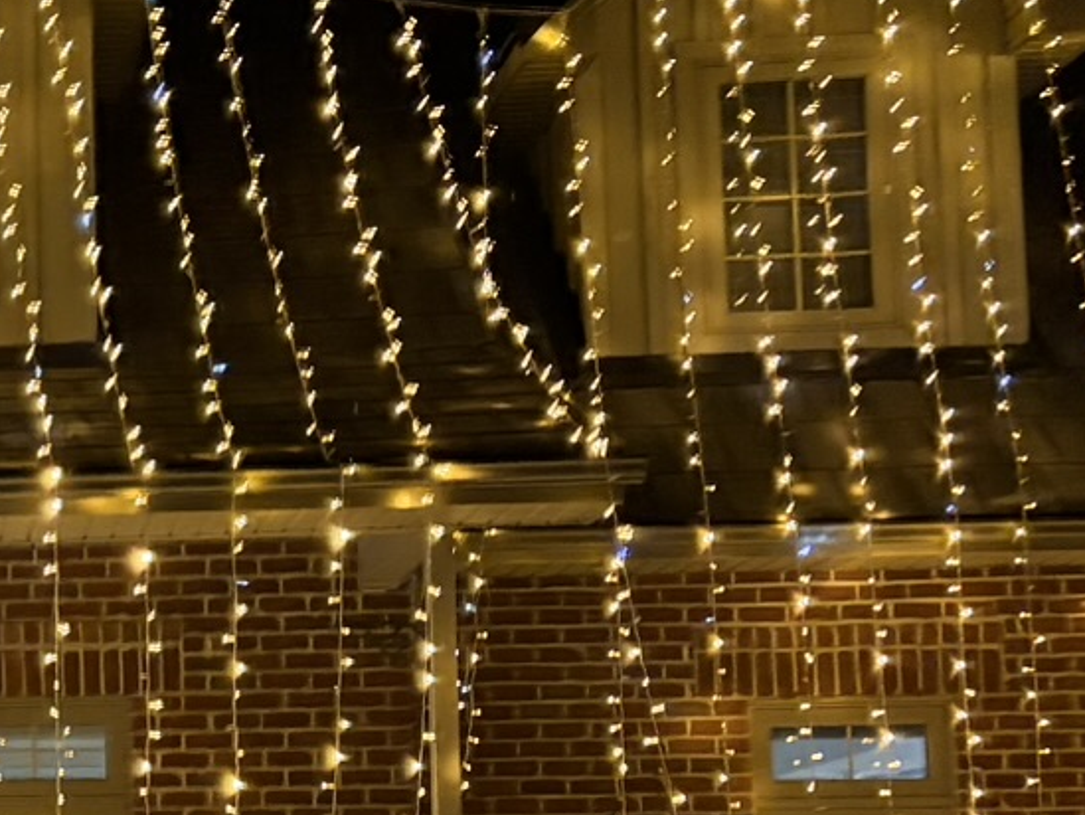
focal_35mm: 97
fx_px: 3041
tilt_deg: +0.3
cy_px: 764
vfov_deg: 15.1
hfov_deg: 17.9
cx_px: -575
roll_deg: +1.3
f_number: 1.6
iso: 500
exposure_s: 1/60
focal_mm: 5.96
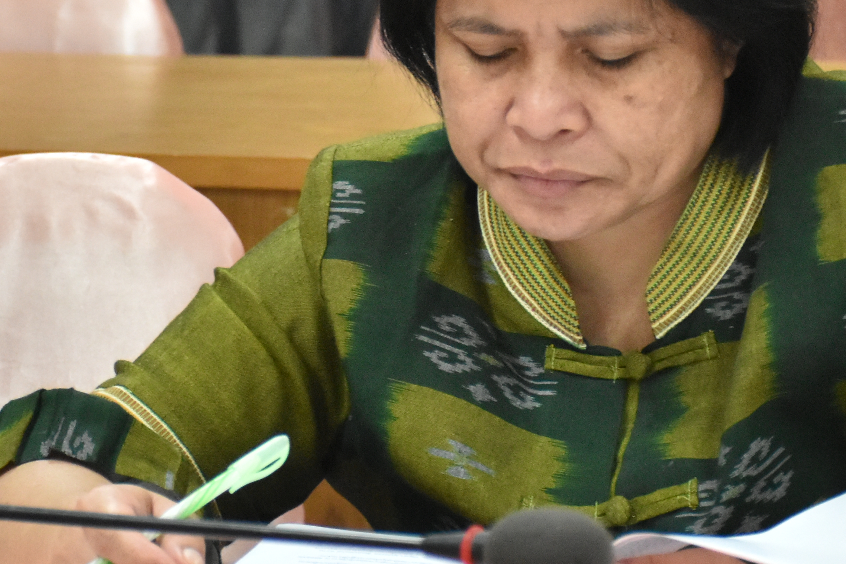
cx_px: 513
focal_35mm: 223
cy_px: 117
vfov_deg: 6.2
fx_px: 5239
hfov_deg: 9.2
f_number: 5
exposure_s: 1/125
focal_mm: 60
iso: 2500
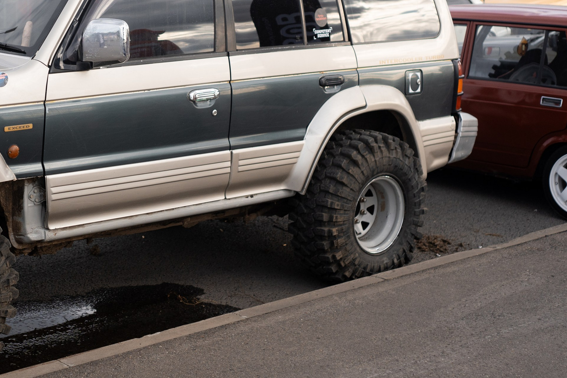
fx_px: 1181
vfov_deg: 18.1
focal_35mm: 75
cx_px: 94
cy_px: 96
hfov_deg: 26.4
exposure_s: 1/1000
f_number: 2.2
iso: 100
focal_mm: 35
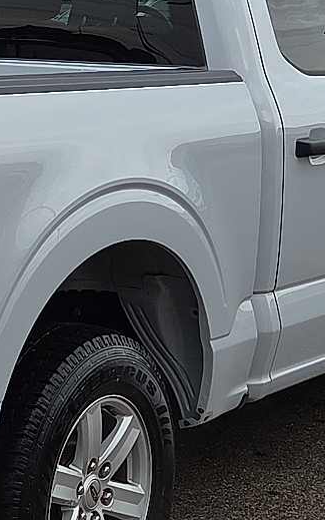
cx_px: -107
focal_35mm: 114
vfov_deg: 18.3
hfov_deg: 11.2
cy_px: 194
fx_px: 1618
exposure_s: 1/2500
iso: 76
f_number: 1.8
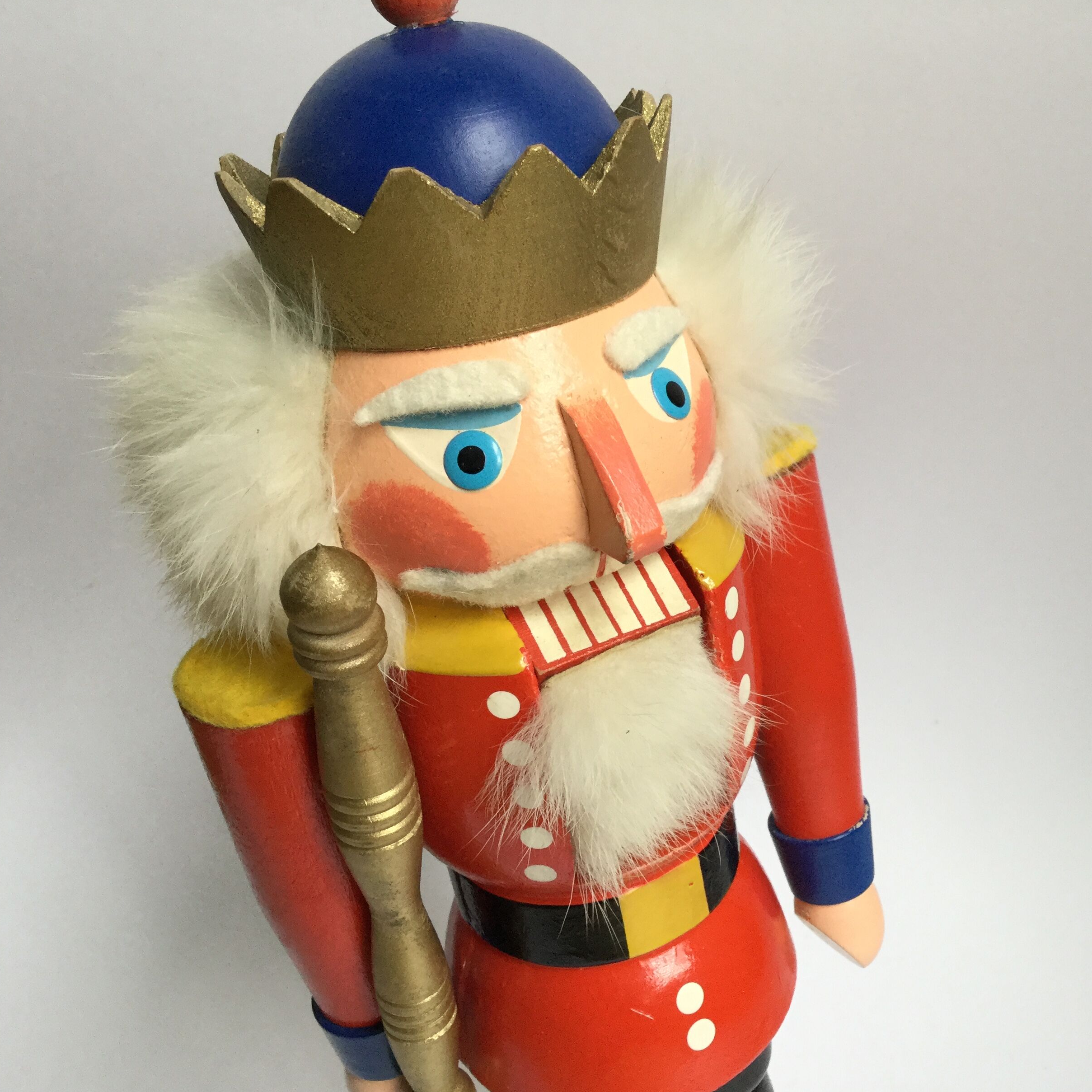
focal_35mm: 37
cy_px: 550
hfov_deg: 44.4
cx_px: 702
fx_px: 1321
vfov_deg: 44.9
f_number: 2.4
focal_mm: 3.3
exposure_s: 1/33
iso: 40
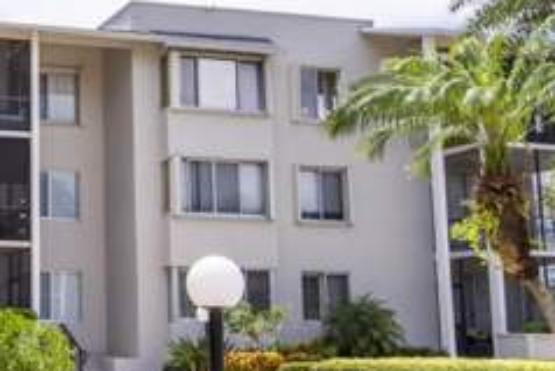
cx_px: -93
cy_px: 164
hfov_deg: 30.4
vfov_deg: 23.8
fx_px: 879
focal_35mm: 57
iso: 100
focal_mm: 15
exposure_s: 1/250
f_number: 8
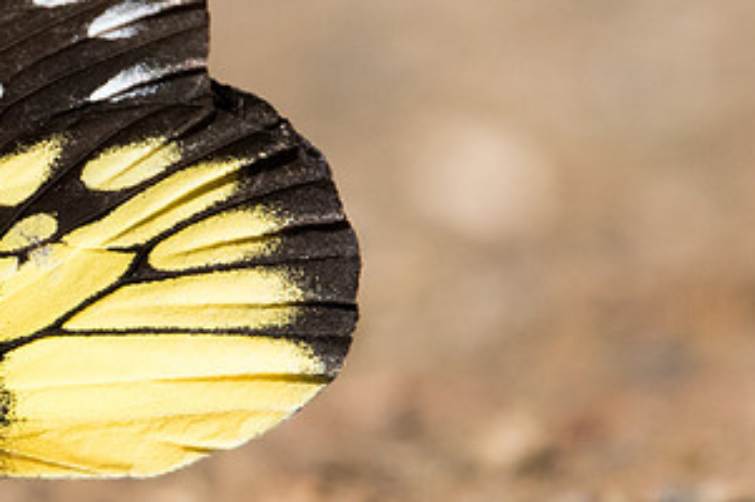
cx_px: 35
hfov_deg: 1.1
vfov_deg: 0.7
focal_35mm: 1859
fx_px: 38945
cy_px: 170
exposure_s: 1/1000
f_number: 7.1
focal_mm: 400
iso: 640
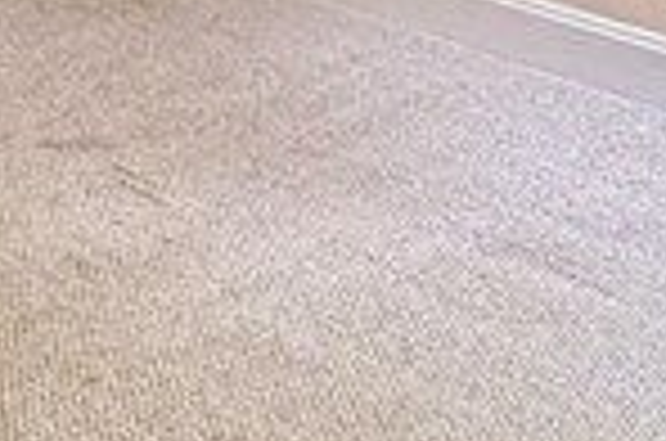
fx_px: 1864
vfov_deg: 12.7
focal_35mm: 101
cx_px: 58
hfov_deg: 19.8
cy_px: -238
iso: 1000
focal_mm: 2.22
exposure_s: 1/60
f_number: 2.2
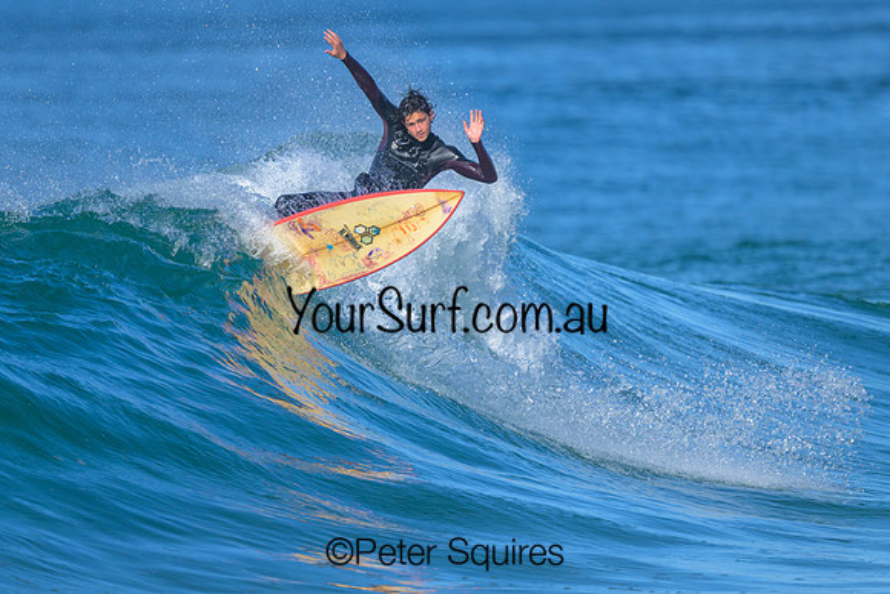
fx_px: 27212
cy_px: 343
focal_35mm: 1101
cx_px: 341
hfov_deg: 1.9
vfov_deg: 1.3
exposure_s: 1/2000
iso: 280
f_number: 6.3
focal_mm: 800
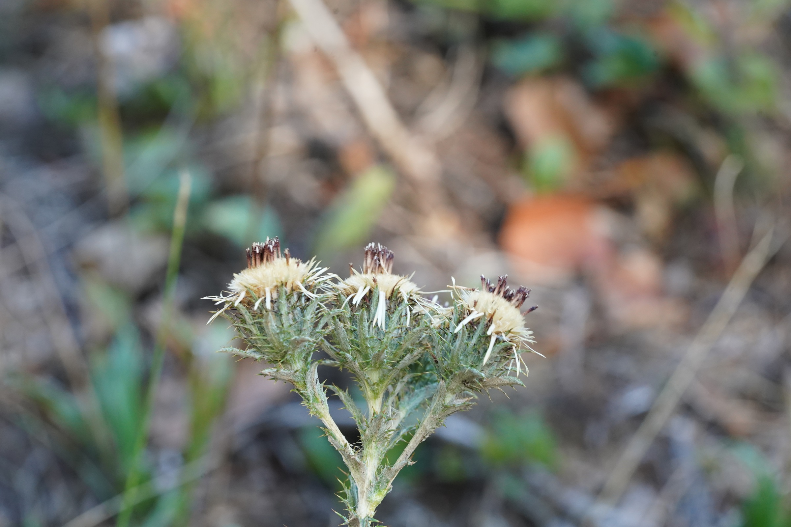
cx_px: 396
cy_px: 264
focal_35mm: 90
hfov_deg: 22.6
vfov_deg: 15.2
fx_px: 1977
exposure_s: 1/160
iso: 2000
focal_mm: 90
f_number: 9
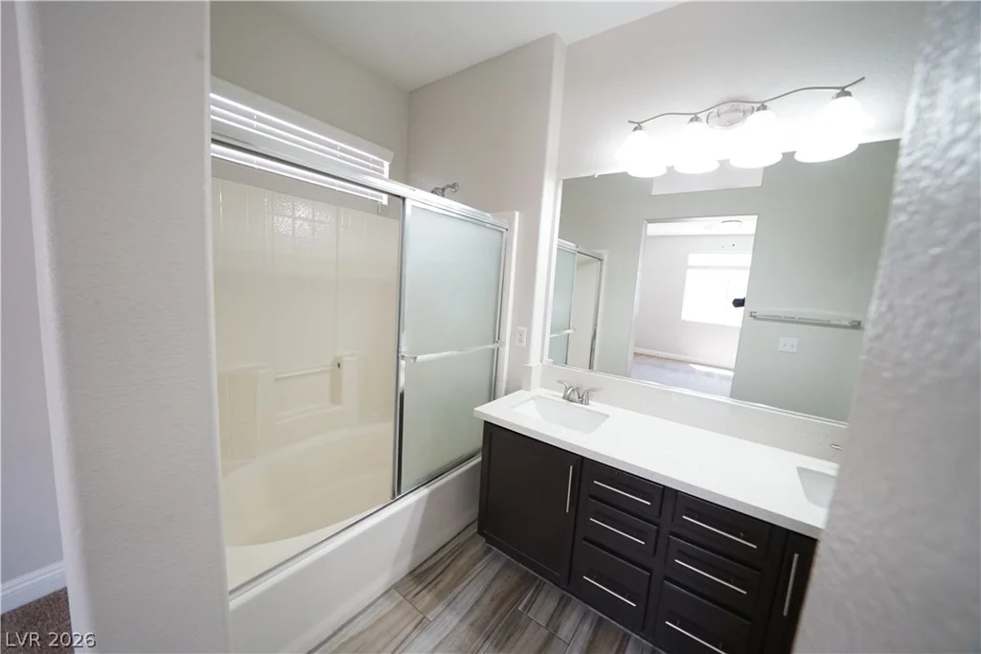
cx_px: 490
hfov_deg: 112.6
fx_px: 327
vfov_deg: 90.0
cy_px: 327
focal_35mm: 12
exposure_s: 1/50
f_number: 9
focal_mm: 12
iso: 2500
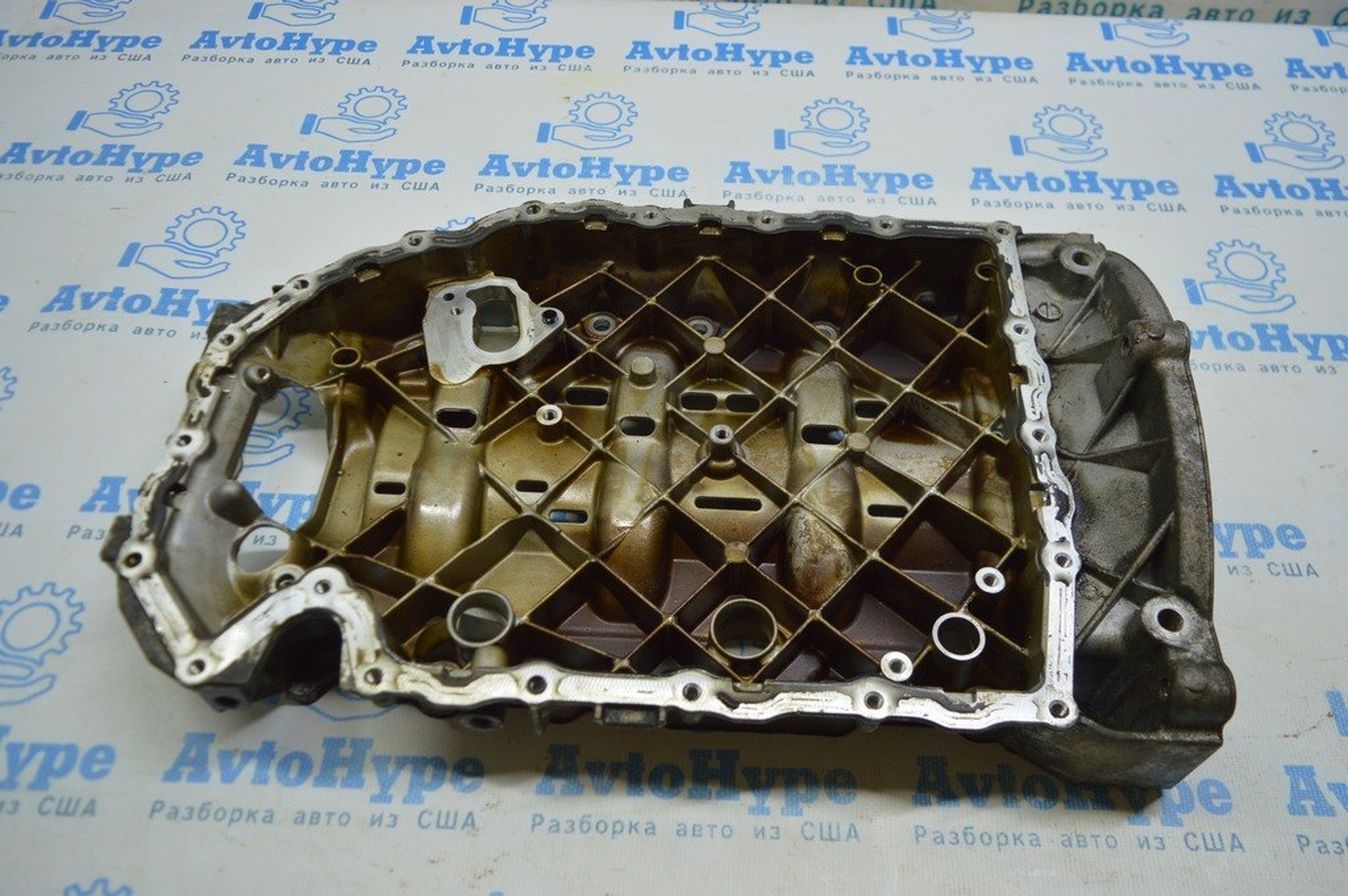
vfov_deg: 47.9
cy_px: 448
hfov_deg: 67.4
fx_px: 1010
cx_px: 674
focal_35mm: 27
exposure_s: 1/100
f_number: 3.5
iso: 400
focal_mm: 18
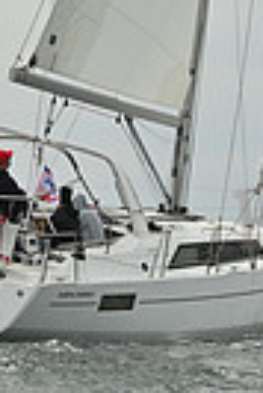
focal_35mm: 306
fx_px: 3344
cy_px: -239
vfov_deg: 6.6
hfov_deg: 4.5
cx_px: 81
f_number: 9
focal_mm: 70
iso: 320
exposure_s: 1/2000
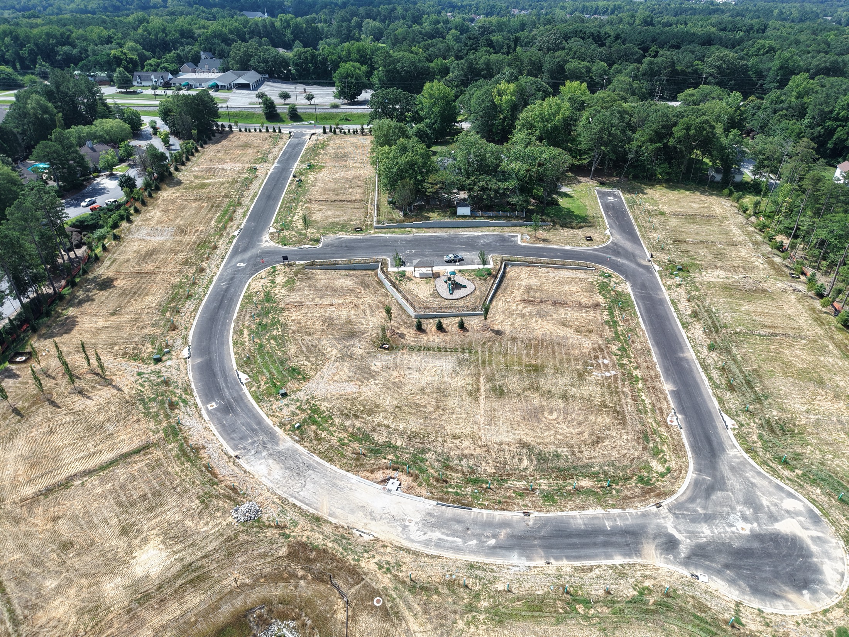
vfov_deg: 56.8
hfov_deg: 71.6
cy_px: 318
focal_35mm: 24
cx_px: 424
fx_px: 589
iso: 110
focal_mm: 8.67
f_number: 1.8
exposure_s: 1/2000
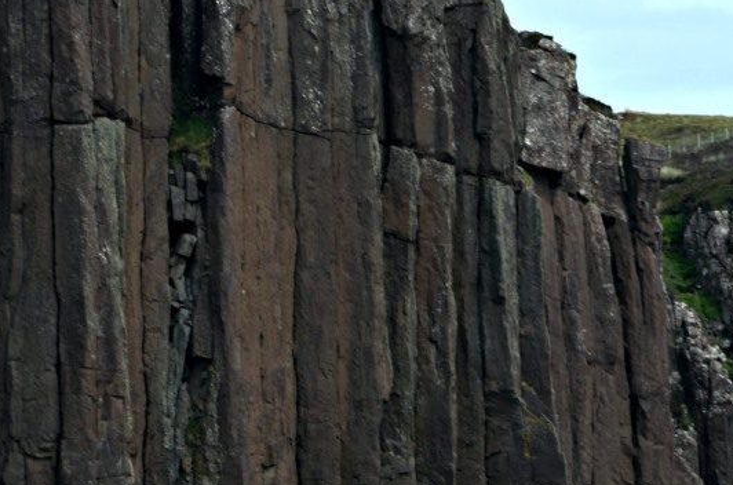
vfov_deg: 1.8
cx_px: 365
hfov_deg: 2.7
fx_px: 15823
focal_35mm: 779
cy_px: 131
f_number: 11
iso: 200
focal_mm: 270
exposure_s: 1/400
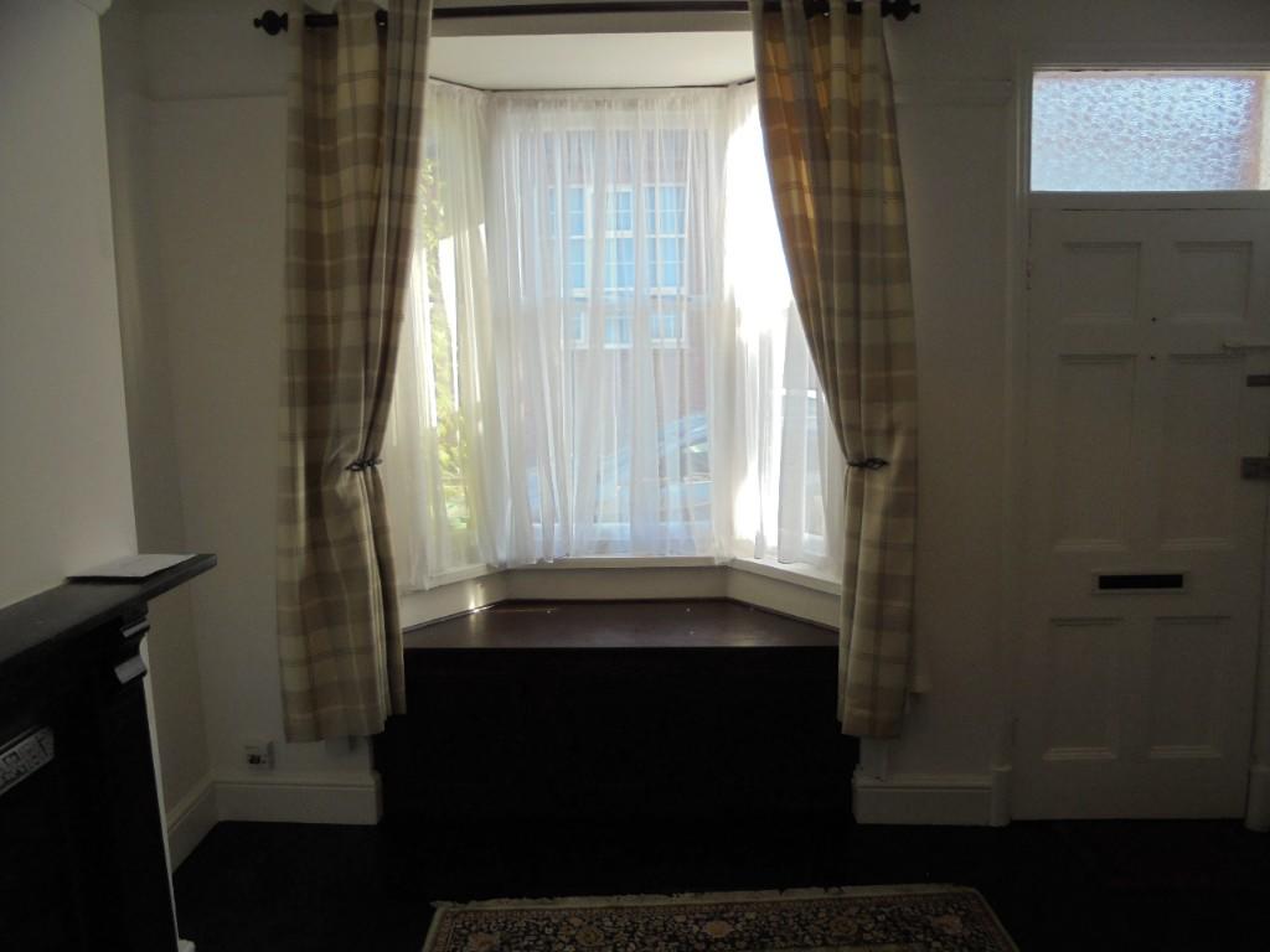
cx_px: 635
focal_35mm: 26
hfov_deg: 67.3
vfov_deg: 53.1
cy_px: 476
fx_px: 954
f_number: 3.5
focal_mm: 4.6
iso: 100
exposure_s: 1/80
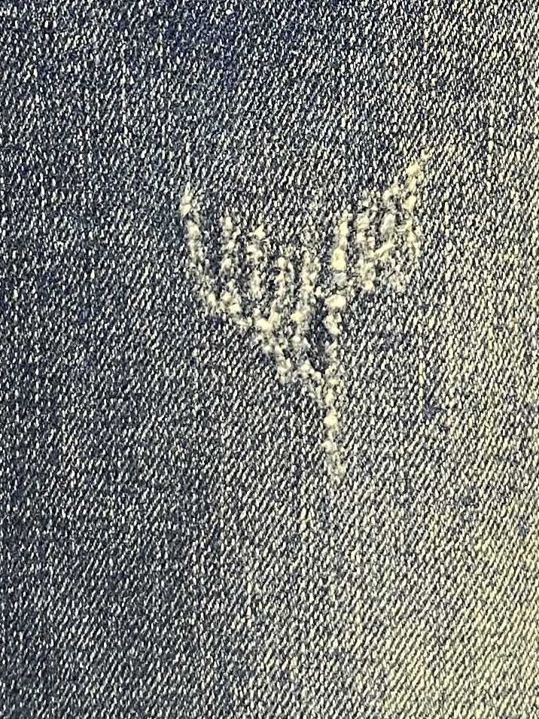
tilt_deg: -19.7
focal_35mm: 30
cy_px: 326
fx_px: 623
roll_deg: +1.2
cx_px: 305
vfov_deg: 59.9
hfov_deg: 46.7
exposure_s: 1/60
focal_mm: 4.25
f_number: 1.8
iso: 160
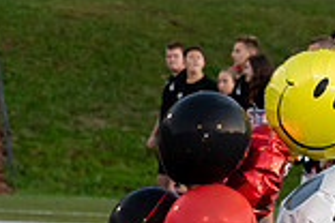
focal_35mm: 431
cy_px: 117
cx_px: -283
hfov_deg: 4.7
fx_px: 4010
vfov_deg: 3.2
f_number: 5.6
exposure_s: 1/250
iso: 1000
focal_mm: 116
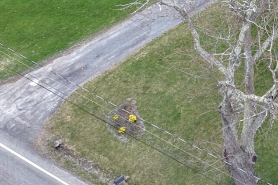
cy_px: -177
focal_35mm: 118
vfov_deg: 10.7
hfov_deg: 15.5
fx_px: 911
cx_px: 460
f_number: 1.8
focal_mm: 8.67
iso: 100
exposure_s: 1/120
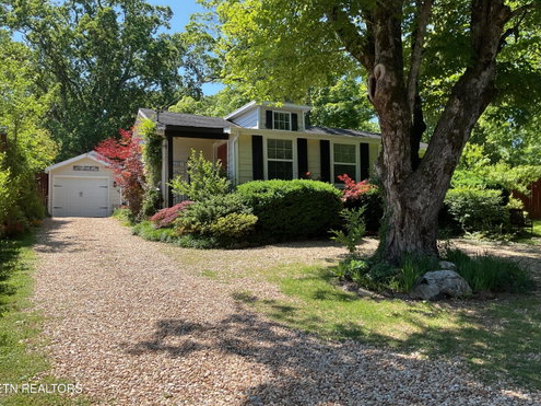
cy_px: 198
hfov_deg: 60.0
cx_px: 273
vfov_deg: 46.8
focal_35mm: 30
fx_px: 469
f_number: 1.8
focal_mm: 3
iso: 16
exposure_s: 1/829
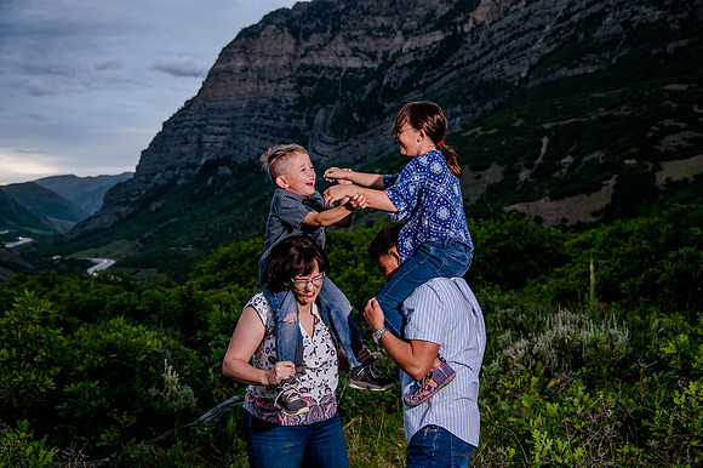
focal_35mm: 48
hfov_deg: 41.1
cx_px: 352
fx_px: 937
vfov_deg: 28.0
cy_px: 234
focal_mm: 48
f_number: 5
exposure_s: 1/250
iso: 1250
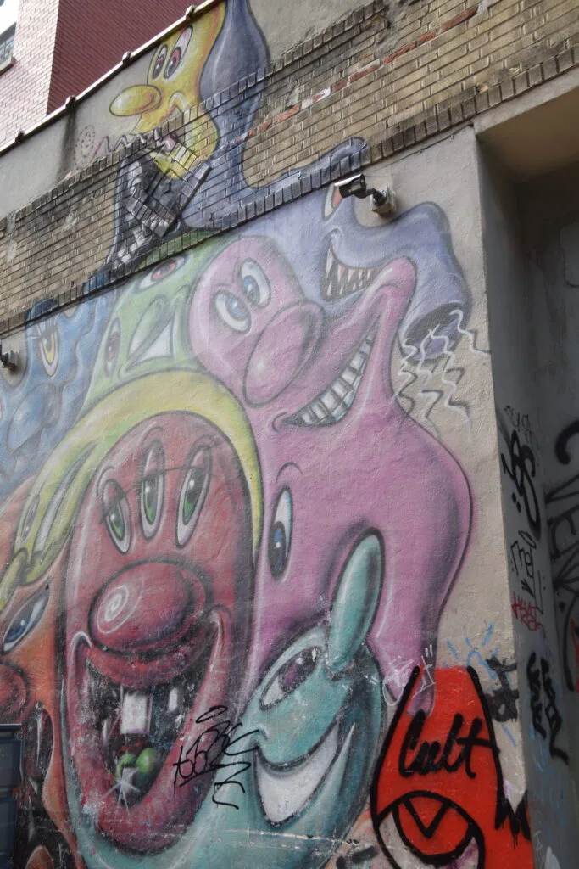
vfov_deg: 55.1
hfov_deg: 38.4
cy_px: 434
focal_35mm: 34
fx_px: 832
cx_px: 290
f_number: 7.1
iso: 400
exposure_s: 1/200
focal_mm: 23
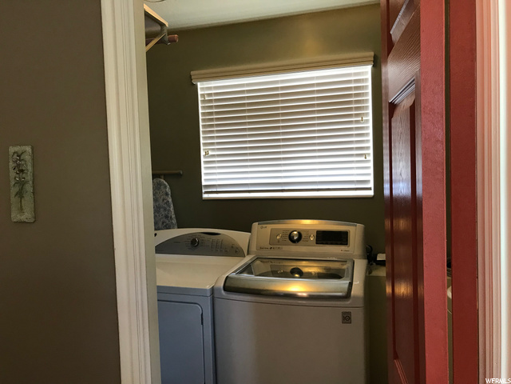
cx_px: 256
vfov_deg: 49.7
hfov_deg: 63.4
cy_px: 192
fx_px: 413
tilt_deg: -2.5
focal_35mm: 28
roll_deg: +2.1
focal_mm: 3.99
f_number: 1.8
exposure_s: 1/24
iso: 40
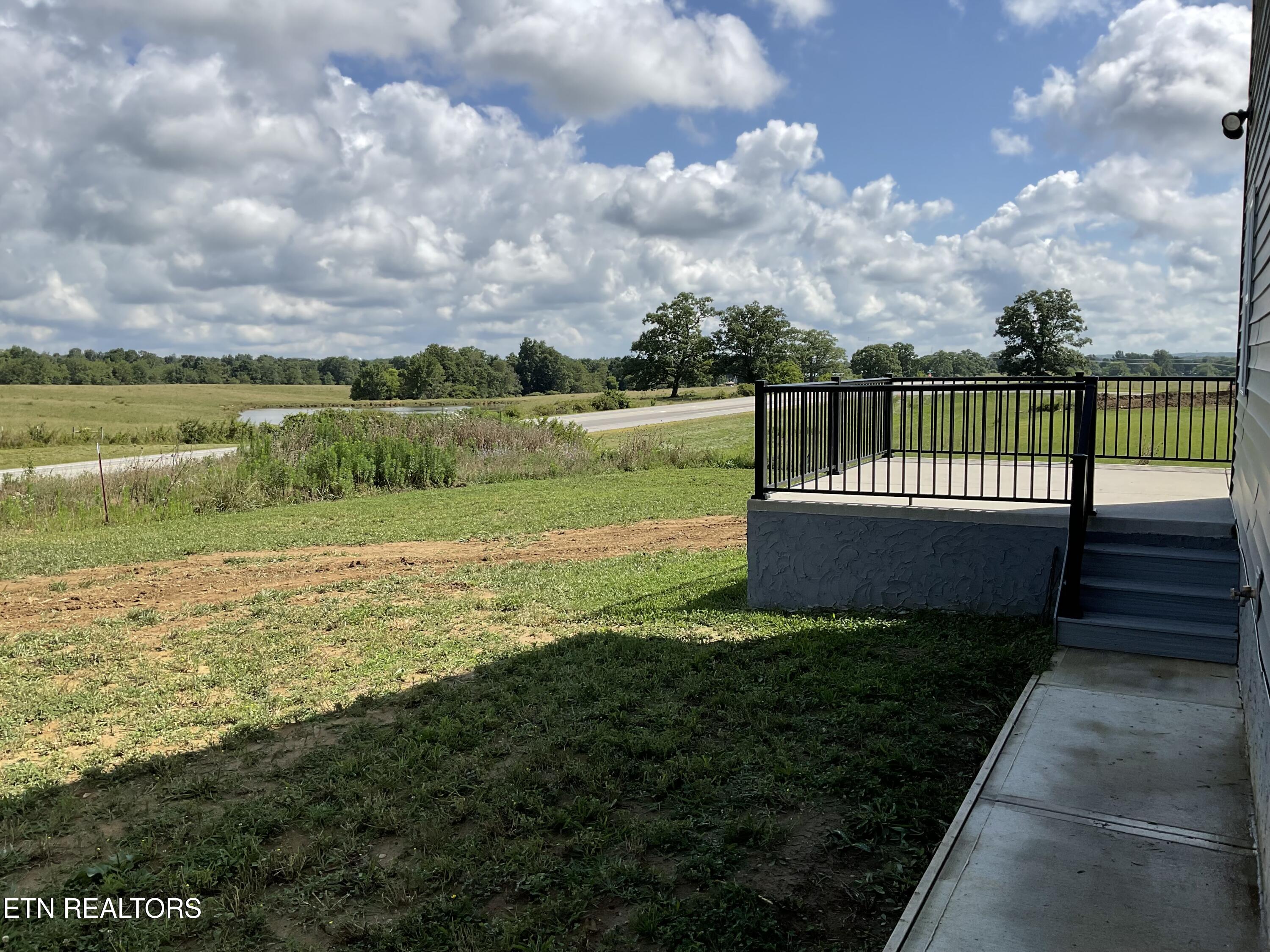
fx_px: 1064
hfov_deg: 61.7
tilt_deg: -7.1
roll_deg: +0.4
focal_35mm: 29
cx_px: 635
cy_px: 476
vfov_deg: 48.2
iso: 16
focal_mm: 3
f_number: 1.8
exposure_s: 1/2538
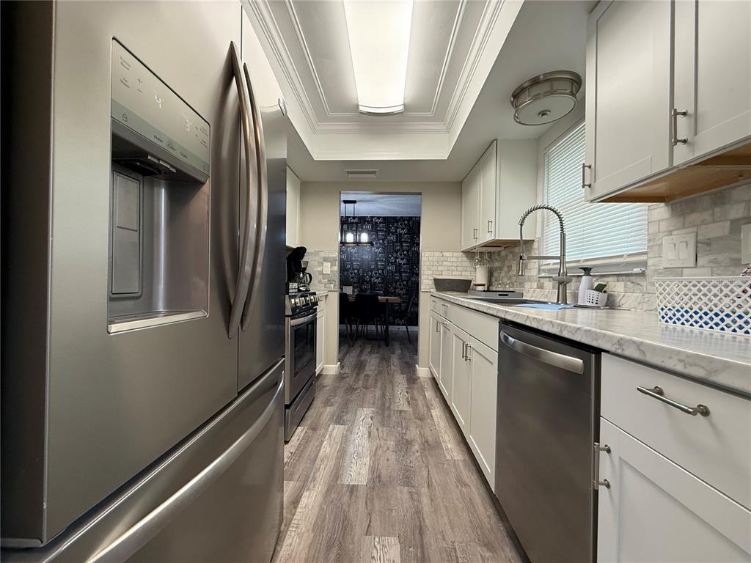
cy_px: 282
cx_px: 376
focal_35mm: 14
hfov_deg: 102.1
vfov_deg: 85.7
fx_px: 304
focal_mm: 2.22
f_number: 2.2
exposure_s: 1/120
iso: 320
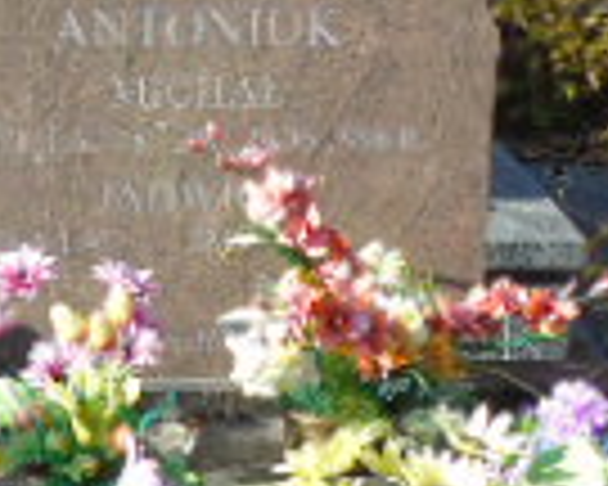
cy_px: 572
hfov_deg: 16.5
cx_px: 135
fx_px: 2087
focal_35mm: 116
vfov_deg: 13.0
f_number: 3.4
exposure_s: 1/320
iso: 80
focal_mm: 4.4
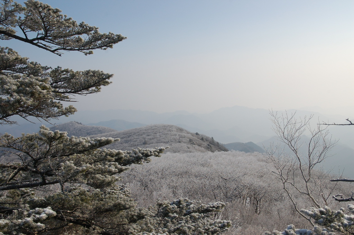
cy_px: 118
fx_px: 353
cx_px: 177
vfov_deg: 36.7
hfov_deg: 53.2
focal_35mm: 36
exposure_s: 1/400
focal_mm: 24
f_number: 10
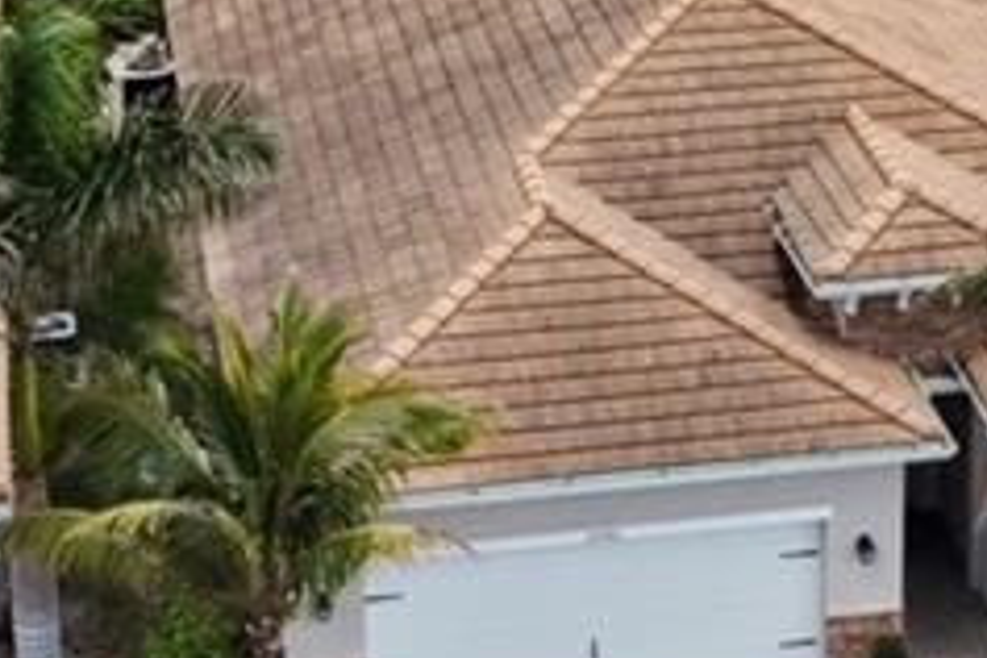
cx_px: 745
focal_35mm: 121
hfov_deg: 16.8
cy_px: -65
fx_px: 3317
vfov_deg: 11.2
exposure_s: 1/50
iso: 100
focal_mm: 10.3
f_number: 9
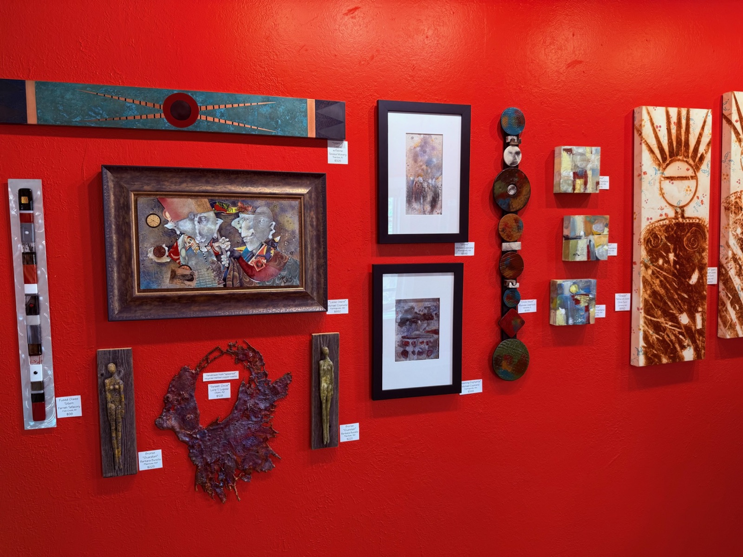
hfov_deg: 71.6
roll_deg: +0.8
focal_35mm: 24
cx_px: 372
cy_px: 278
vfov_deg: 56.8
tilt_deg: -3.7
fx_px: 515
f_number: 1.78
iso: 125
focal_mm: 6.76
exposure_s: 1/60
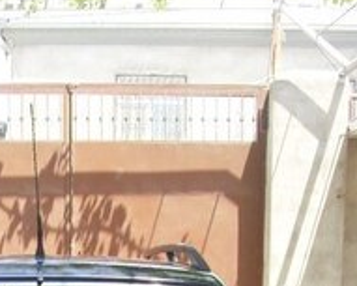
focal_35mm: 99
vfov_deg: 14.5
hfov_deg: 18.9
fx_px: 1047
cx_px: 21
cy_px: 434
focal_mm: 6.6
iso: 80
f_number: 3.5
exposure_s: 1/180
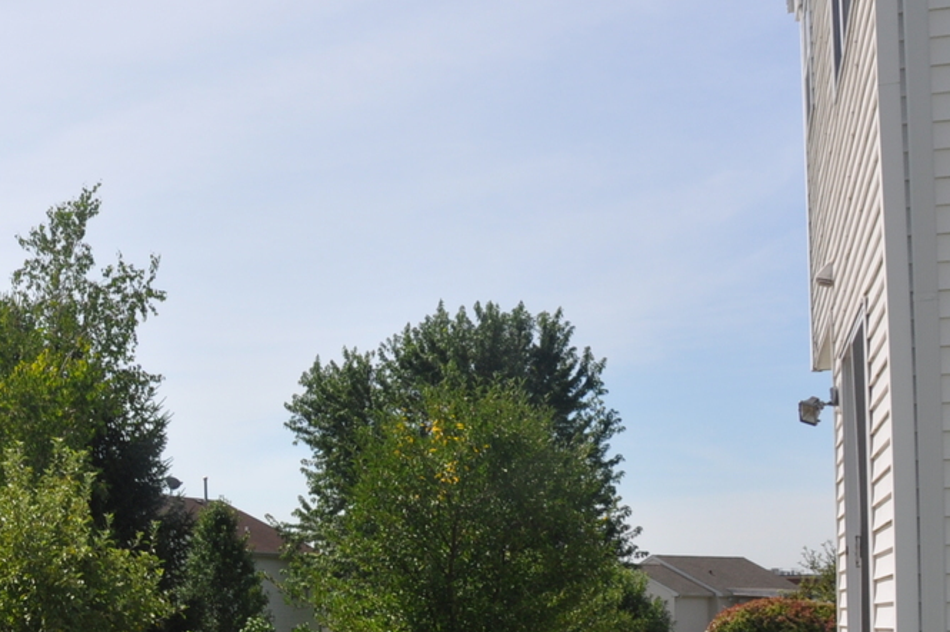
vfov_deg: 20.1
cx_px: -74
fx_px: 1740
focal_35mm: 66
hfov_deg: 28.0
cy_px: 576
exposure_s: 1/200
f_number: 13
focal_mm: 18
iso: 200
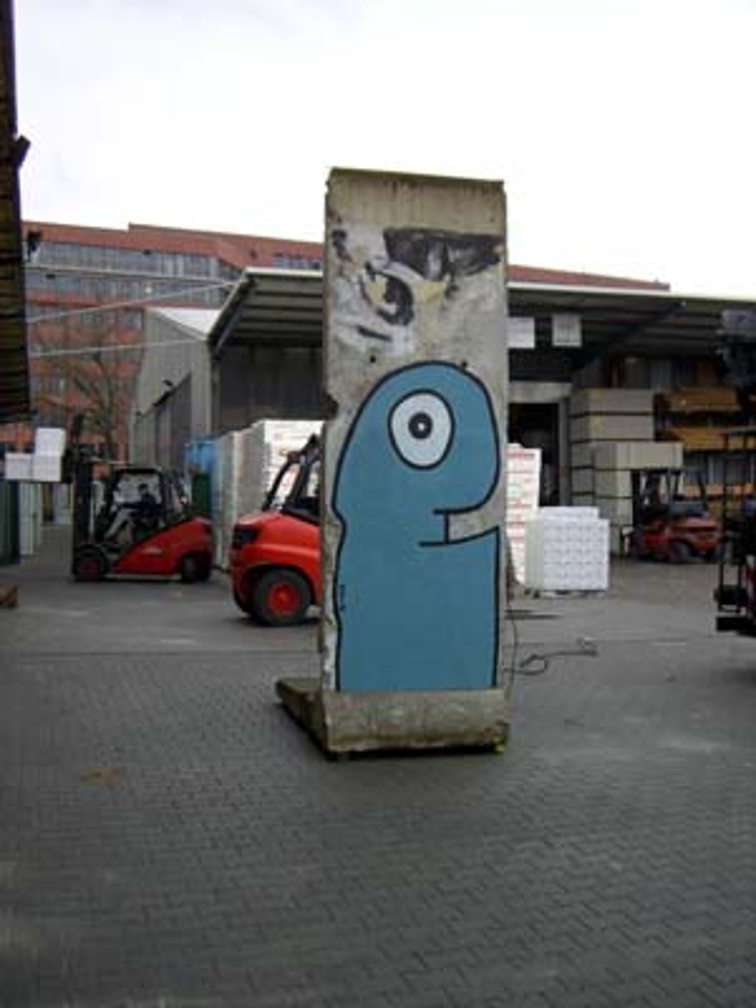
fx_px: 1107
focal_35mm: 38
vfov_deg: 49.0
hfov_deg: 37.7
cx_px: 378
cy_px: 504
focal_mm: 6.2
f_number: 2.7
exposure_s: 1/200
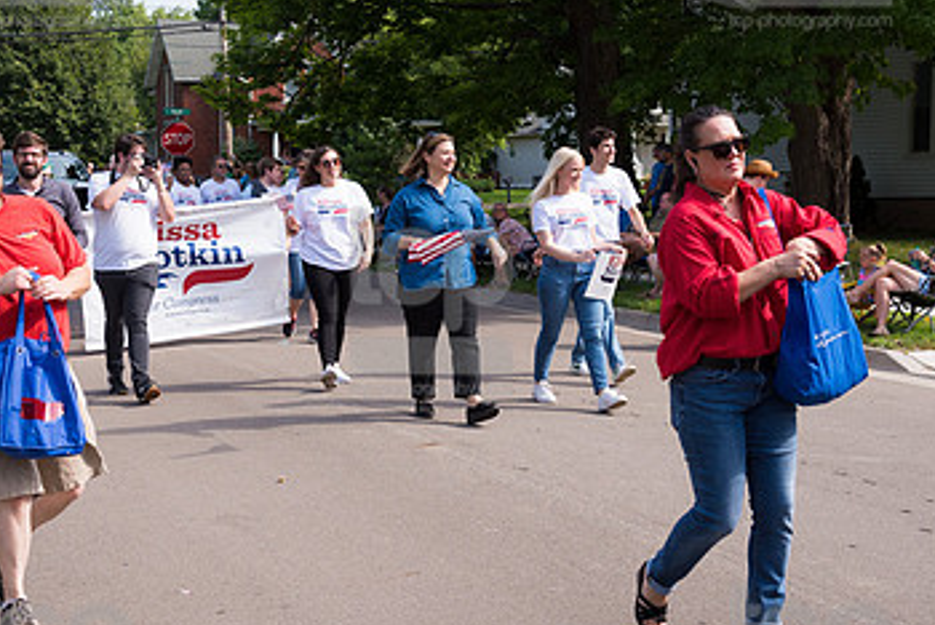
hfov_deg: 34.4
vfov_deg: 23.4
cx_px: 433
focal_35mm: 58
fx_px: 1508
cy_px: 303
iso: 280
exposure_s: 1/500
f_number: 6.3
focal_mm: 35
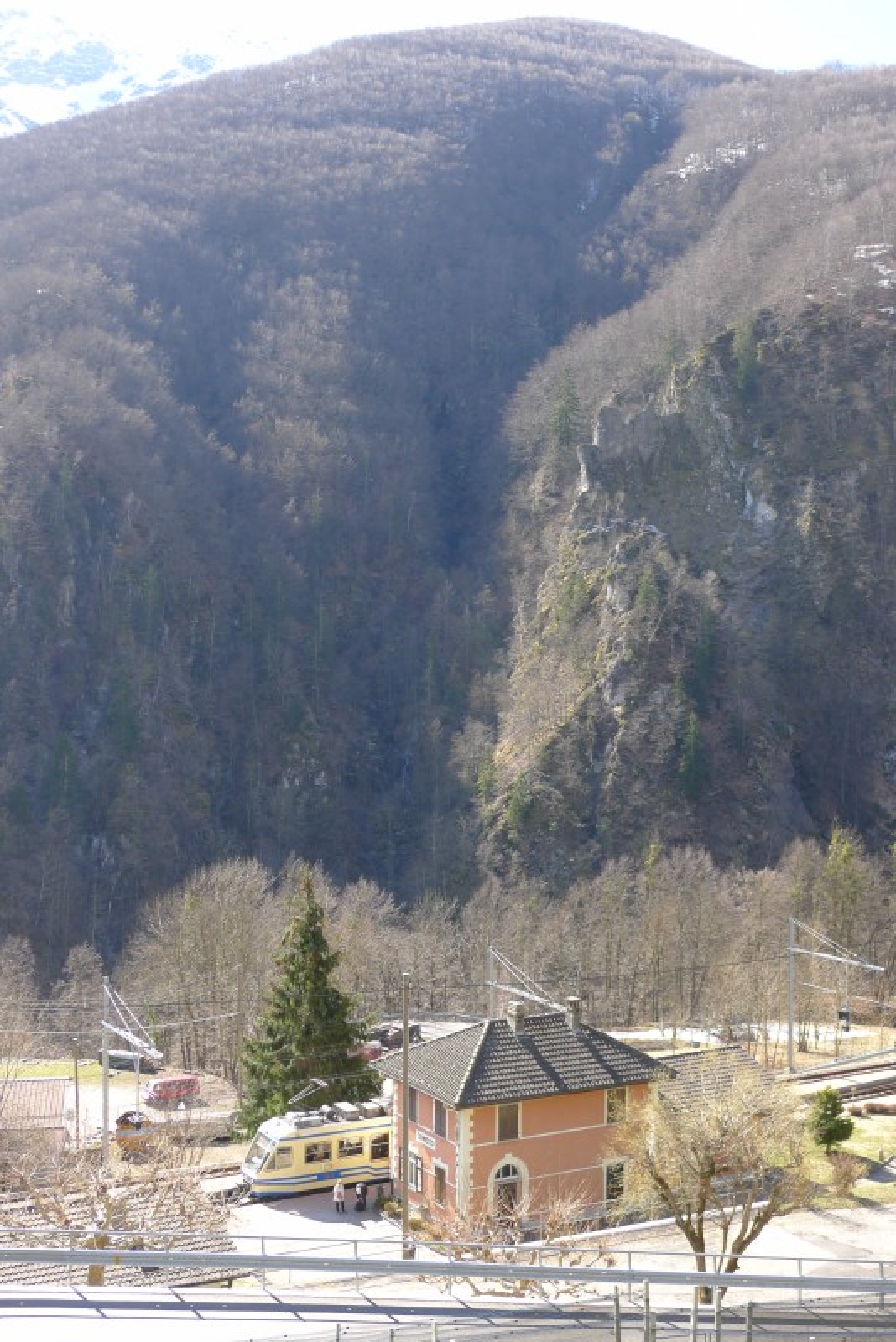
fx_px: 1604
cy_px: 671
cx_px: 448
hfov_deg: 31.2
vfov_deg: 45.4
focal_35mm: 43
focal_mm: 9.2
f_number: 2.8
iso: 80
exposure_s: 1/250
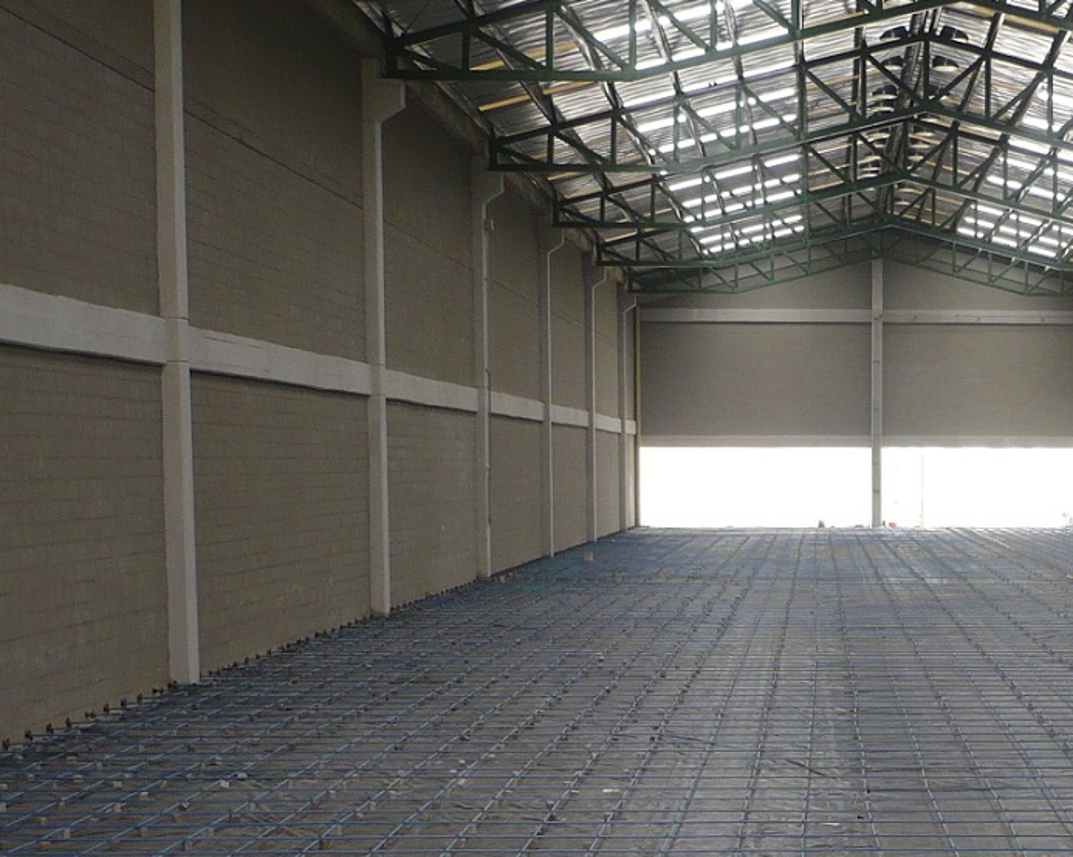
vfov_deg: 21.1
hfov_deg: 26.1
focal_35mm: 71
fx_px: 2254
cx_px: 914
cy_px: 752
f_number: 2.8
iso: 100
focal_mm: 5.8
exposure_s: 1/100
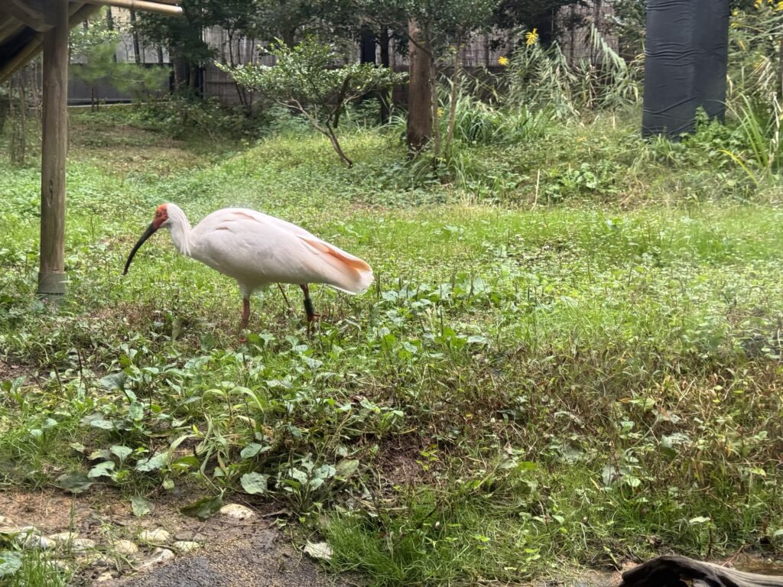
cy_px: 294
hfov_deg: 39.7
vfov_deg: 30.3
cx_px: 392
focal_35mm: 48
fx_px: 1086
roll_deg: +0.2
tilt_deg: -5.5
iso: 160
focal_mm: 6.76
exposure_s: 1/60
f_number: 1.78
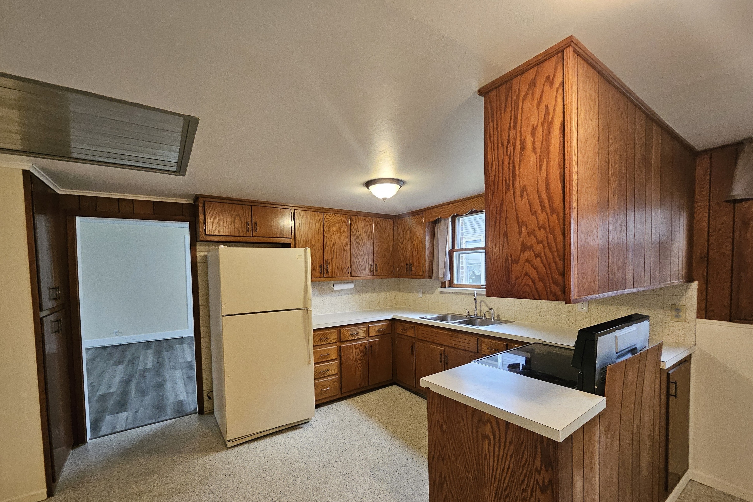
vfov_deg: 80.8
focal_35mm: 14
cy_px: 285
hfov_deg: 104.2
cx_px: 371
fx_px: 293
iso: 320
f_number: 2.2
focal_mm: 1.74
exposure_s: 1/60
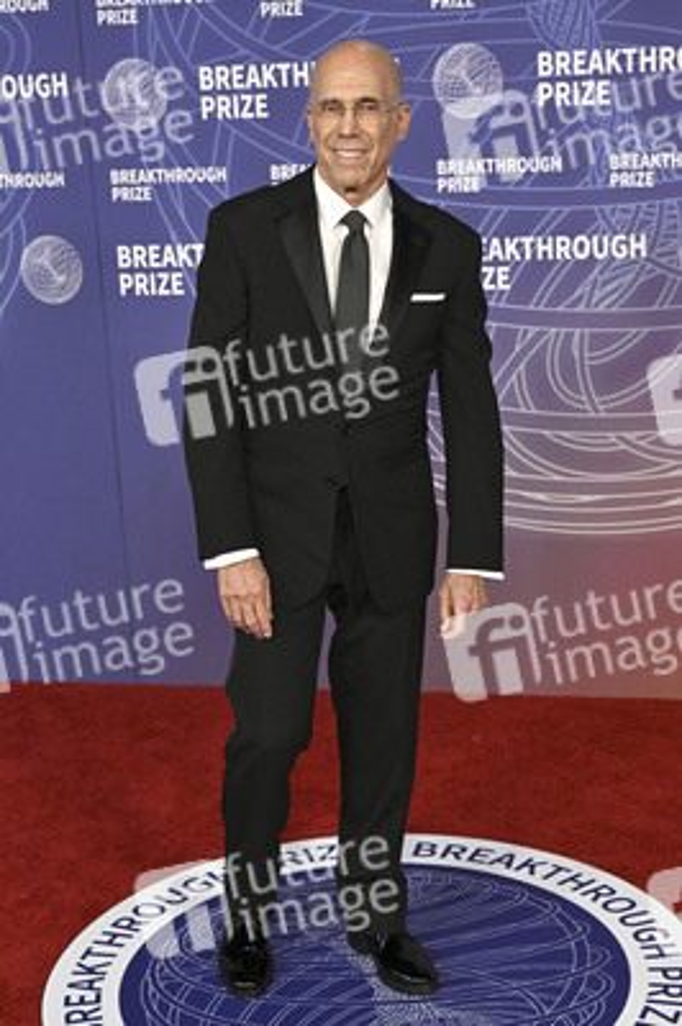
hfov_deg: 25.9
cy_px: 513
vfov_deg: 38.2
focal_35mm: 52
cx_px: 341
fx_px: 1480
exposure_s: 1/320
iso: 2000
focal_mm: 52
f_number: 4.5
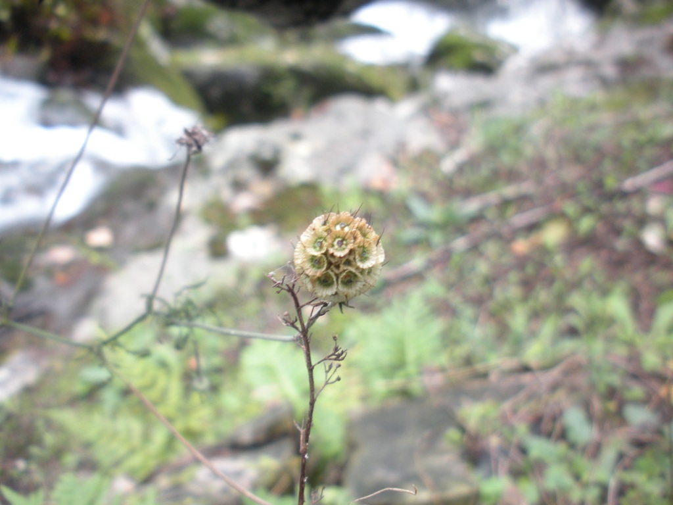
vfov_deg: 40.7
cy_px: 252
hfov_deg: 52.6
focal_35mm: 35
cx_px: 336
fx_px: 680
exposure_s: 1/56
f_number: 3.5
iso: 166
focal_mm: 6.3
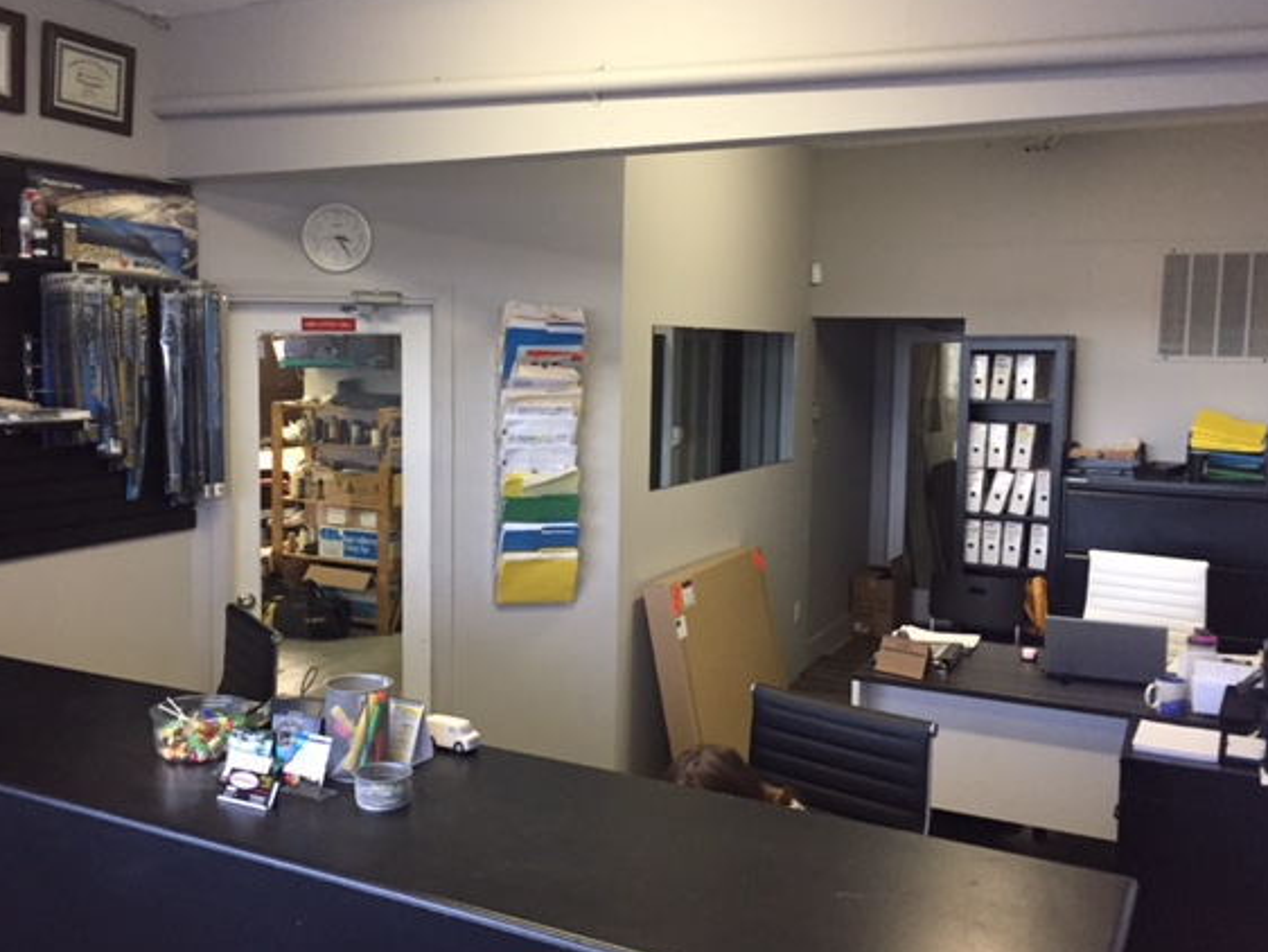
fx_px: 1209
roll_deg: -0.5
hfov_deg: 55.2
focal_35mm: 33
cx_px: 560
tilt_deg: -5.4
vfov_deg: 43.0
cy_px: 456
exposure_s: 1/30
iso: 250
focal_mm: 4.15
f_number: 2.2
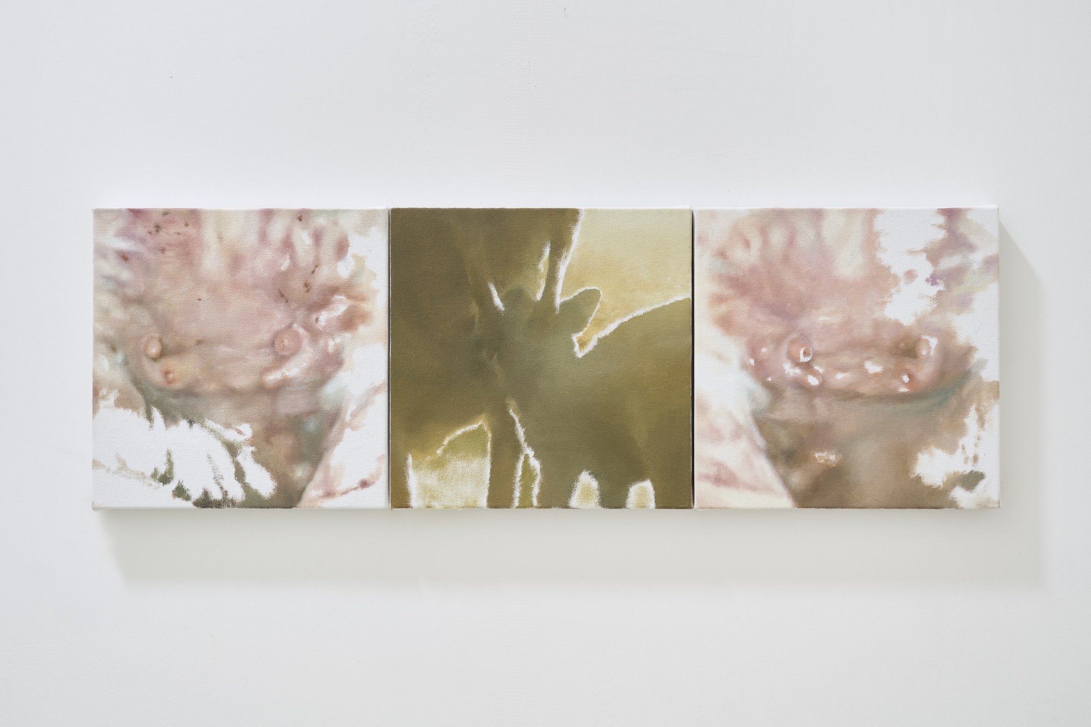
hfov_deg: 40.3
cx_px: 546
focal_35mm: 49
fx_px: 1485
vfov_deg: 27.5
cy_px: 364
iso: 250
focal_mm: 49
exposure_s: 1
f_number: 11
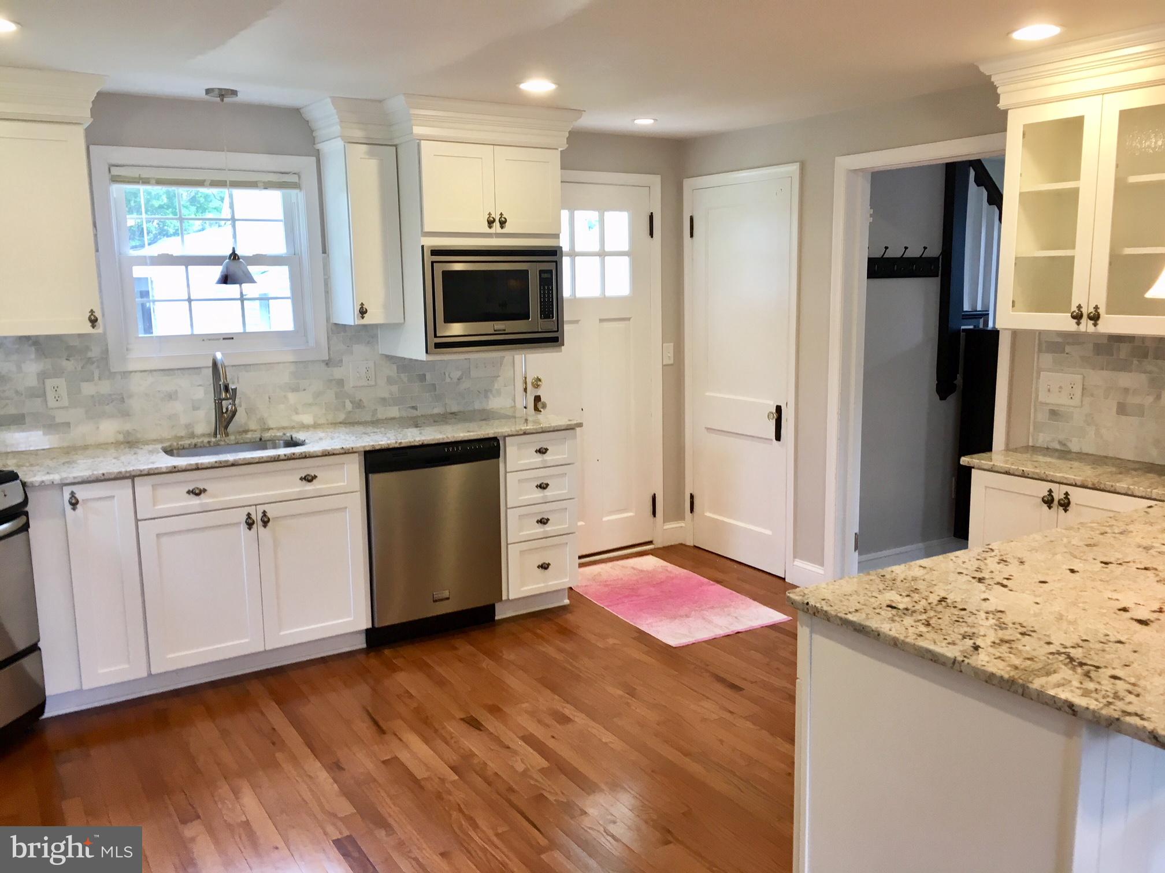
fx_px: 976
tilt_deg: -9.9
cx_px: 582
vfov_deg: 48.2
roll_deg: -0.2
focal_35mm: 29
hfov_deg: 61.7
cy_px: 436
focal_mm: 4.15
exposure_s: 1/30
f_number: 2.2
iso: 50
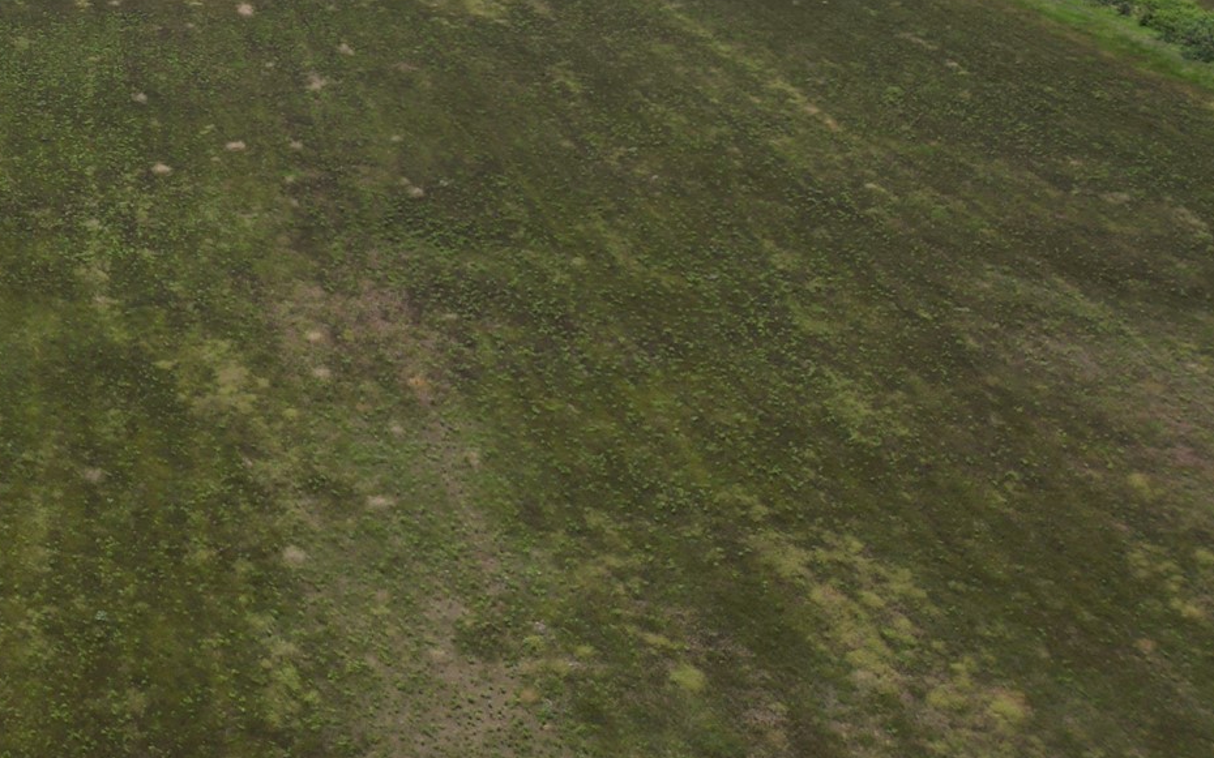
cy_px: -220
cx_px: -40
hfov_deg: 32.9
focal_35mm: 56
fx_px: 1853
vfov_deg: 21.1
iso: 100
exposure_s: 1/2500
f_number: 1.7
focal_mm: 6.72
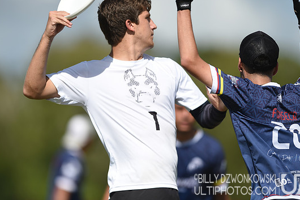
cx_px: 158
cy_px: 92
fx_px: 3649
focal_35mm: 438
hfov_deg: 4.7
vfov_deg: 3.1
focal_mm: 400
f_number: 2.8
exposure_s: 1/6400
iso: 200
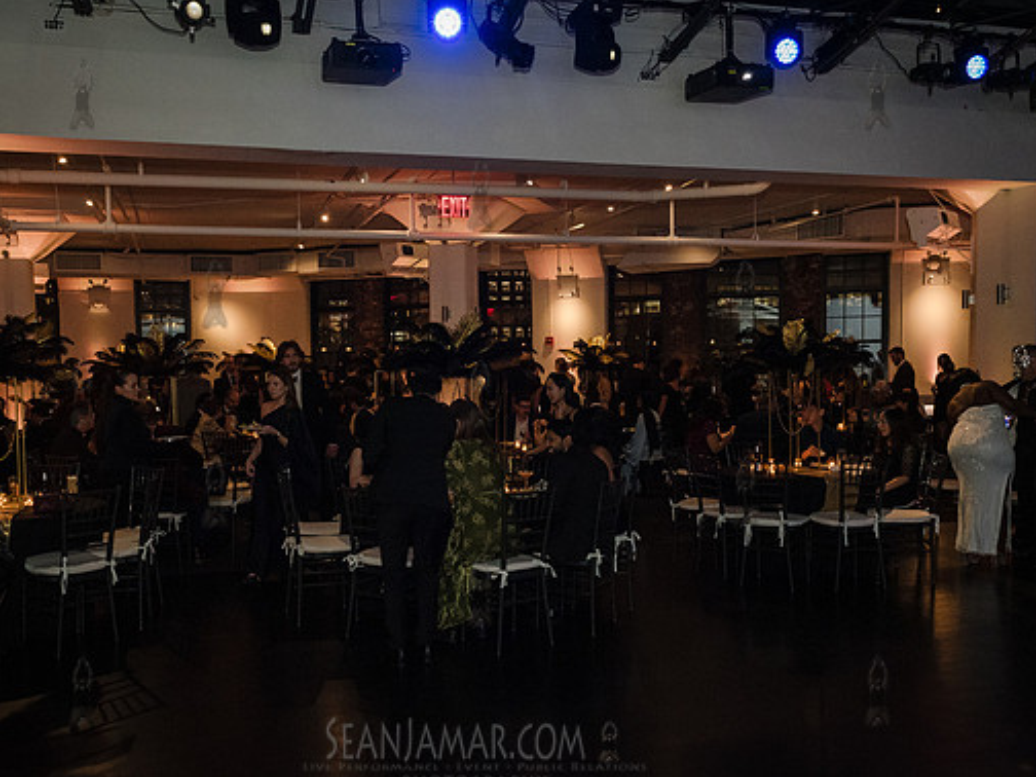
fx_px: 958
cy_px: 422
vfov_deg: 44.1
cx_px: 480
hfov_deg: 56.8
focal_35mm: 32
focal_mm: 24
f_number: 4.5
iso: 4000
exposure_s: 1/160
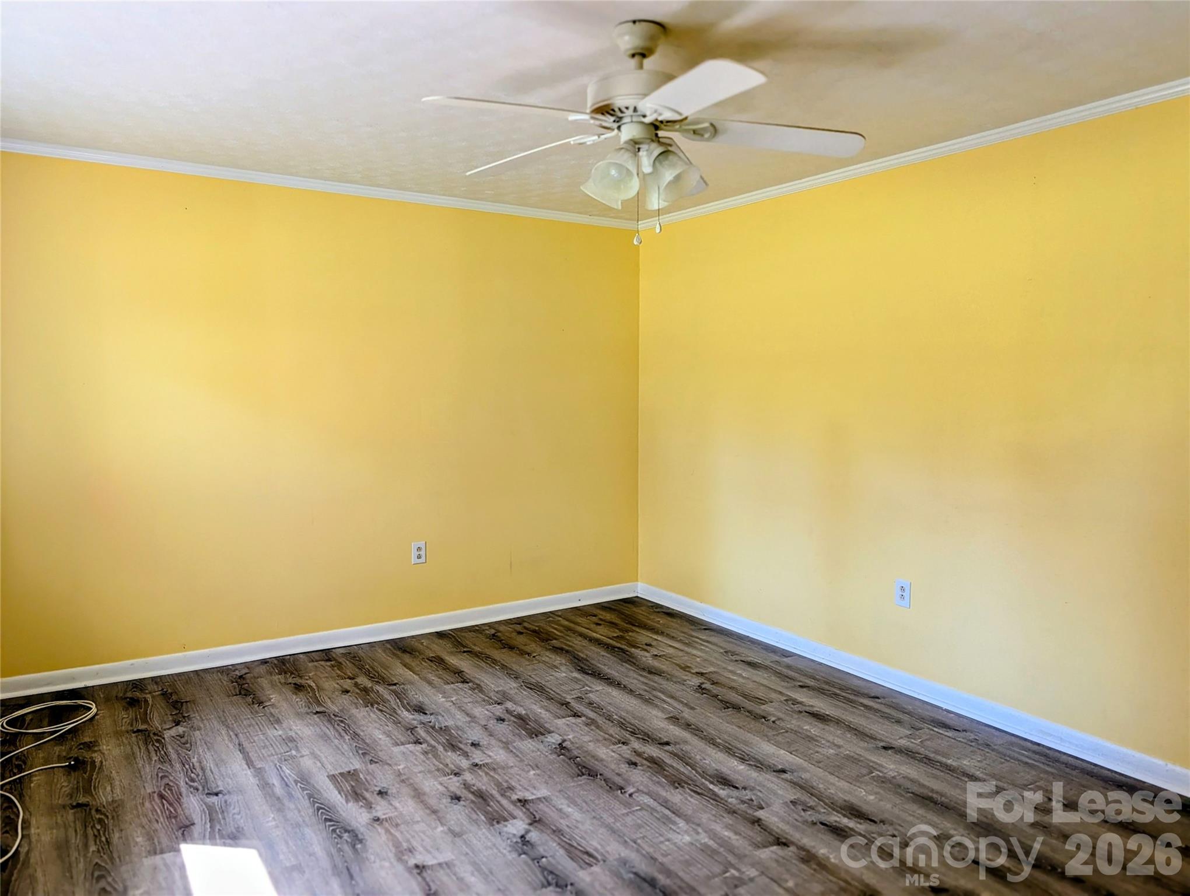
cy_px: 448
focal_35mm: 24
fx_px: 826
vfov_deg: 56.9
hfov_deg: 71.5
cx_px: 595
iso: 505
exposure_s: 1/352
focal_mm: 6.9
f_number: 1.68
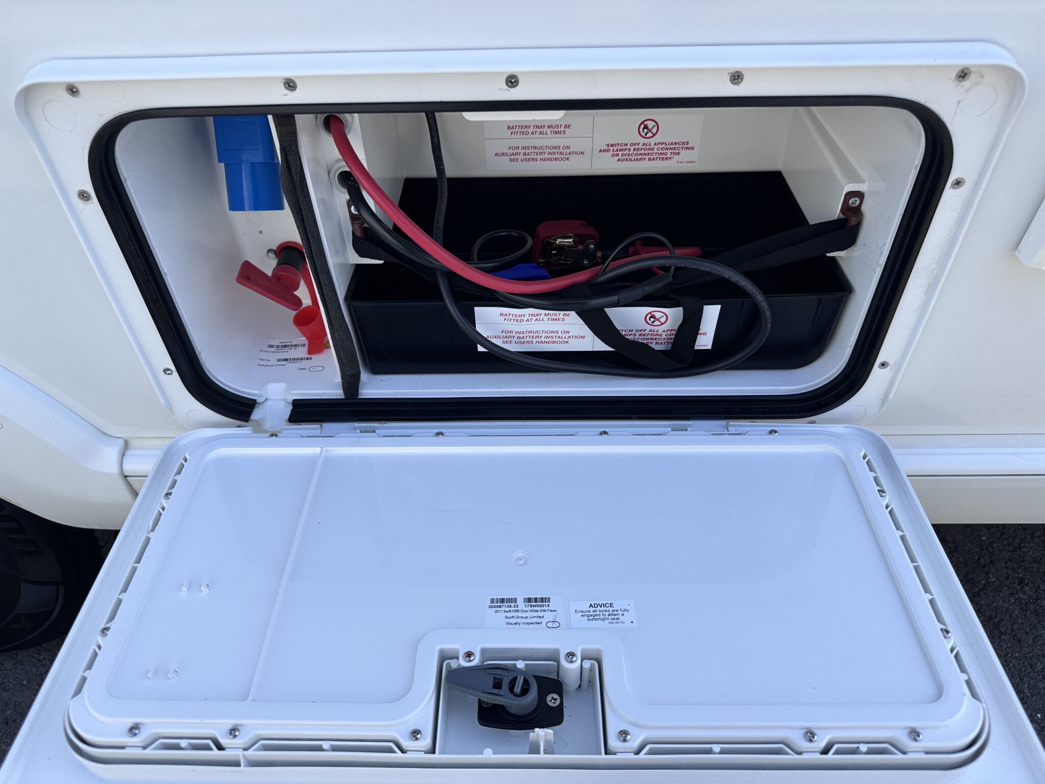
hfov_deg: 71.6
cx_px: 522
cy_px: 392
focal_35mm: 24
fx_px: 725
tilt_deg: -44.3
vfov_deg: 56.8
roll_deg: +1.8
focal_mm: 6.86
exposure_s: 1/1541
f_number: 1.78
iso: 80
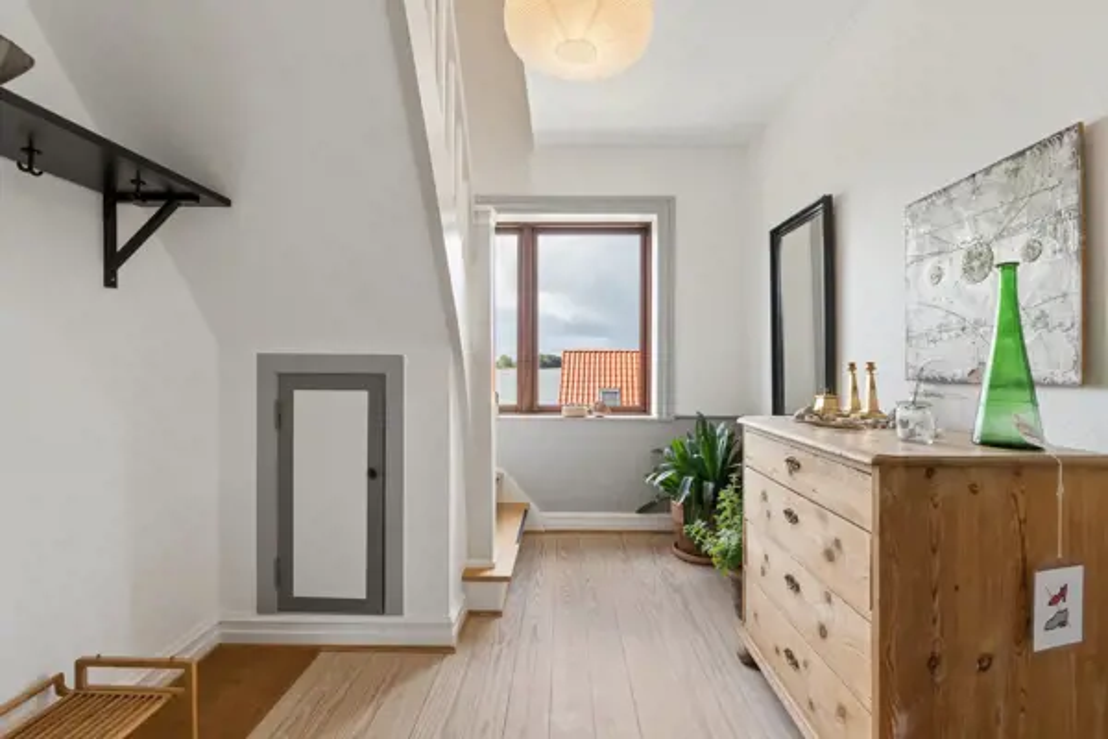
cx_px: 554
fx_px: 508
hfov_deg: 95.0
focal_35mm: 16
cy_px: 370
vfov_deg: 72.1
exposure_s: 1/100
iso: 200
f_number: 8
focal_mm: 11
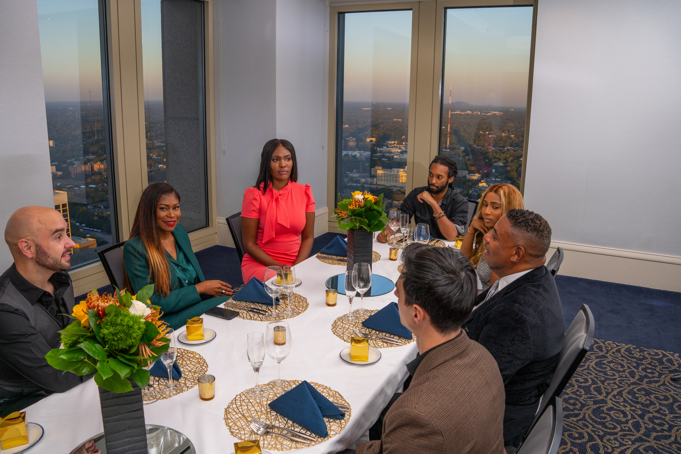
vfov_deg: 46.4
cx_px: 340
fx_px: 530
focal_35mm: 28
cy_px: 227
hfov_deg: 65.5
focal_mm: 28
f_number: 9
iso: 160
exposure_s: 1/200
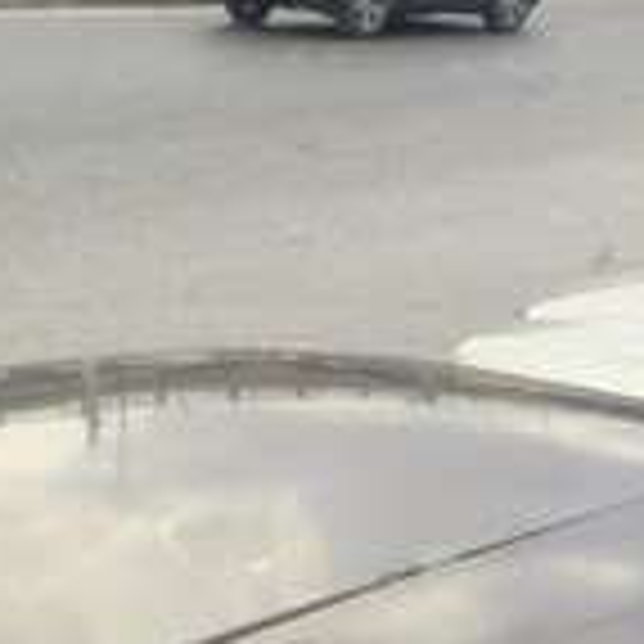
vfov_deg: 18.1
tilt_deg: -27.2
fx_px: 1873
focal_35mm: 89
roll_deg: -3.0
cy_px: 865
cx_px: 162
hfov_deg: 19.4
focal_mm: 4.15
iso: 40
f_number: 2.2
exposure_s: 1/100
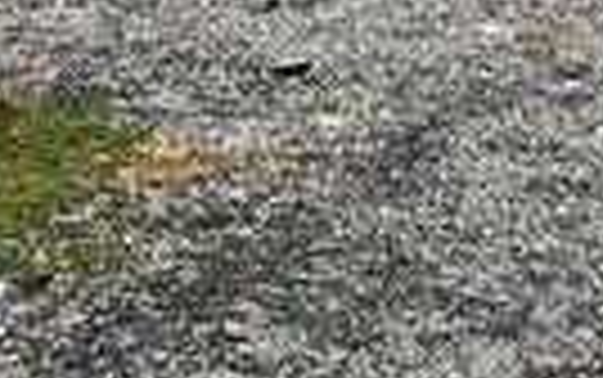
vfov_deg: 5.2
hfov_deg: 8.8
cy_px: -882
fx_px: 3865
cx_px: 810
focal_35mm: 235
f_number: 2.2
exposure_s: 1/120
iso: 25
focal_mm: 4.15
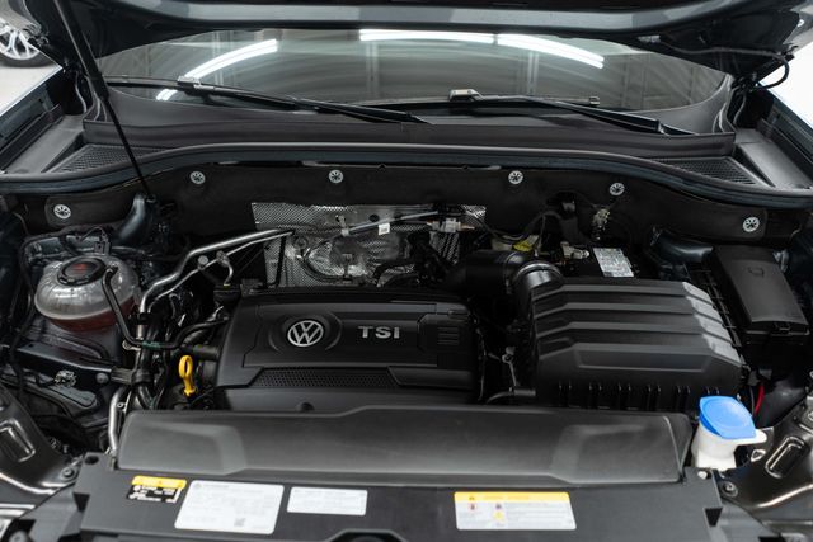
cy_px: 271
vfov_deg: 46.4
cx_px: 406
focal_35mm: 28
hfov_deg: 65.5
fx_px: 632
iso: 640
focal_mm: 28
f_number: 3.2
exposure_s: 1/40
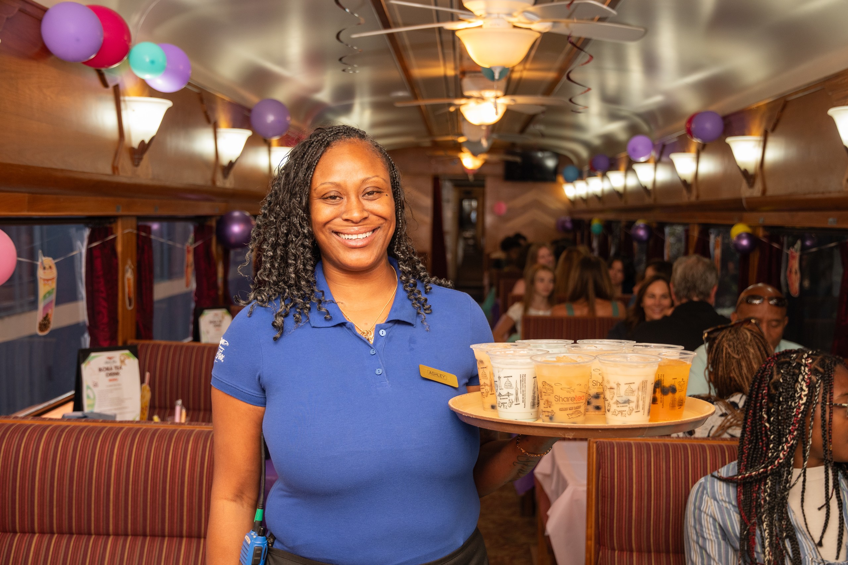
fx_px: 1201
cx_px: 424
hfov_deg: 38.9
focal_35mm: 51
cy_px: 282
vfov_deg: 26.5
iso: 320
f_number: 3.3
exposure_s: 1/60
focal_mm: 34
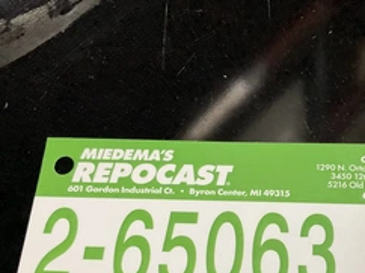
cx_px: 284
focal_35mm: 48
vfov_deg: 29.6
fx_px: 506
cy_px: 213
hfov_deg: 38.4
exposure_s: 1/60
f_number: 1.8
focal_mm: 3
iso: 200
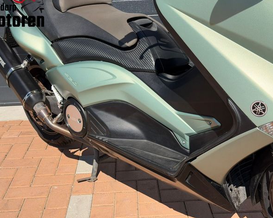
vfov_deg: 29.7
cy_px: 107
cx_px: 133
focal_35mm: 51
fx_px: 412
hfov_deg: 36.7
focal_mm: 6.76
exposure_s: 1/6024
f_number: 1.78
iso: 100
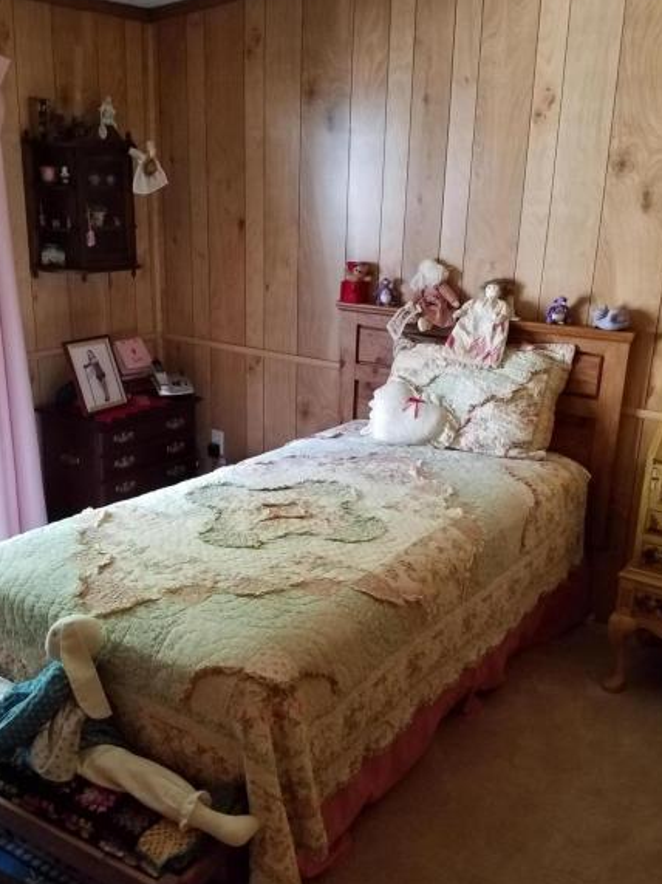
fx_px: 893
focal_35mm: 35
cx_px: 336
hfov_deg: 40.7
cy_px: 446
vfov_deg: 52.6
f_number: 1.7
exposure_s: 1/60
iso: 500
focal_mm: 4.2
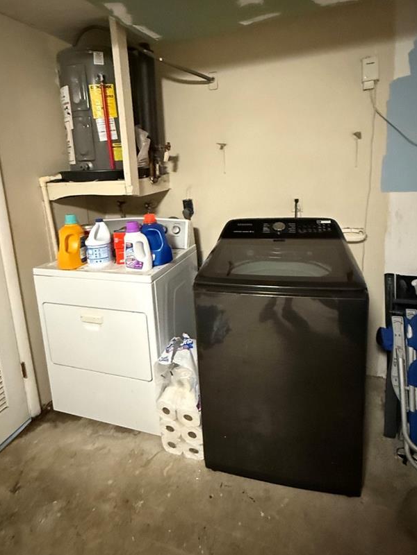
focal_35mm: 21
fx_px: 337
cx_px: 199
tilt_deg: -10.7
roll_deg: +3.6
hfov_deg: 63.4
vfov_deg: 78.2
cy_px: 227
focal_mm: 2.22
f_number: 2.2
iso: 1250
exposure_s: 1/40
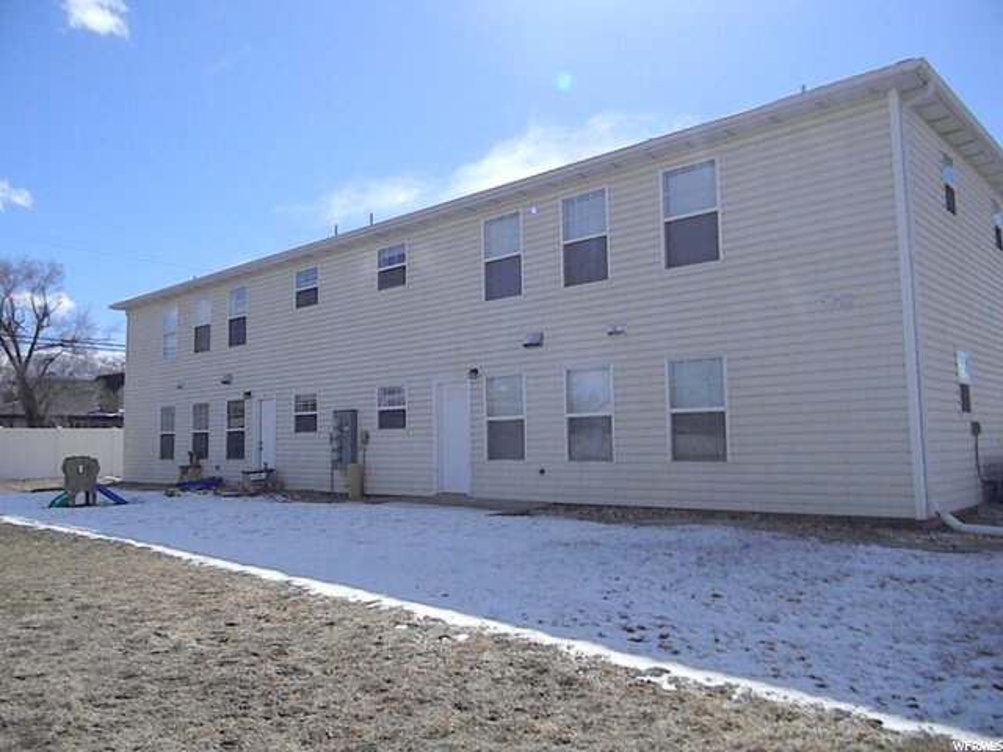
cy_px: 376
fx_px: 782
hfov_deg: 65.3
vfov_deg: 51.4
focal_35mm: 27
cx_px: 502
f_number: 7
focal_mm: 5
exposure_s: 1/2273
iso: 674
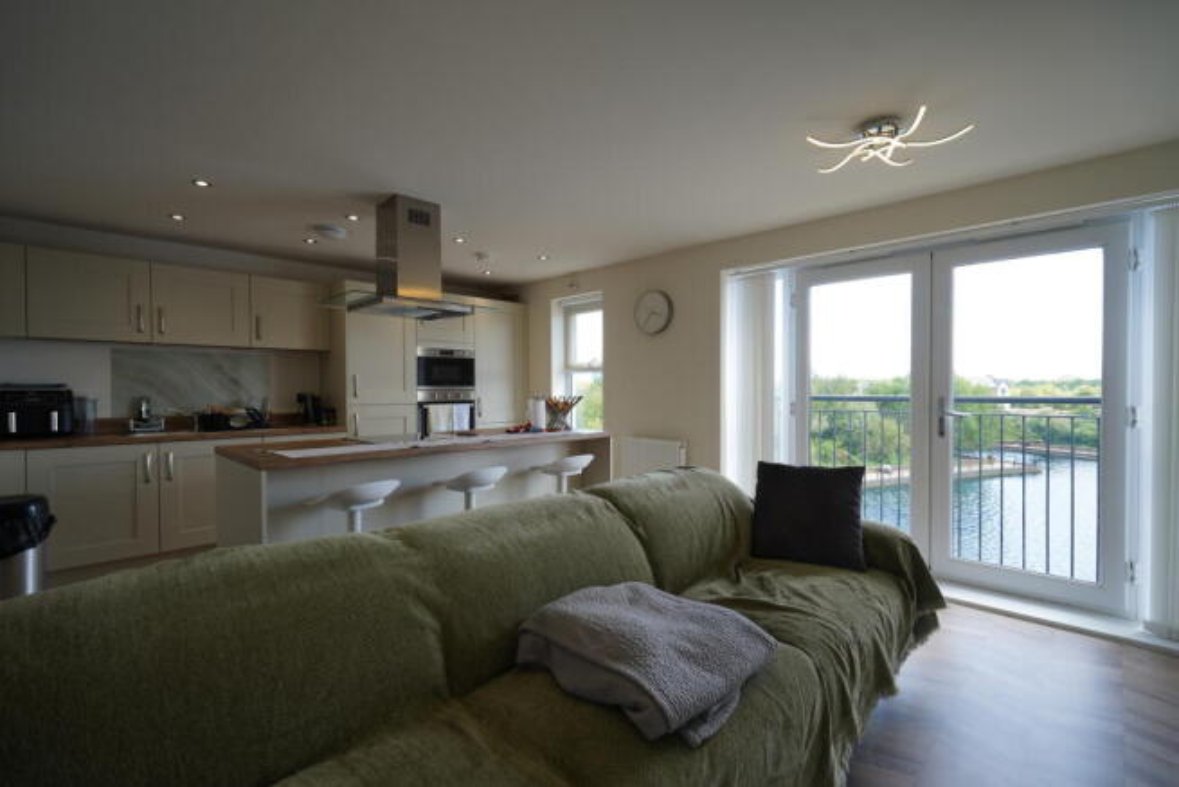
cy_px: 394
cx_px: 590
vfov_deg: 73.8
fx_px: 524
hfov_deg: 96.7
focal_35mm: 16
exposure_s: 1/60
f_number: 4
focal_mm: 16
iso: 100
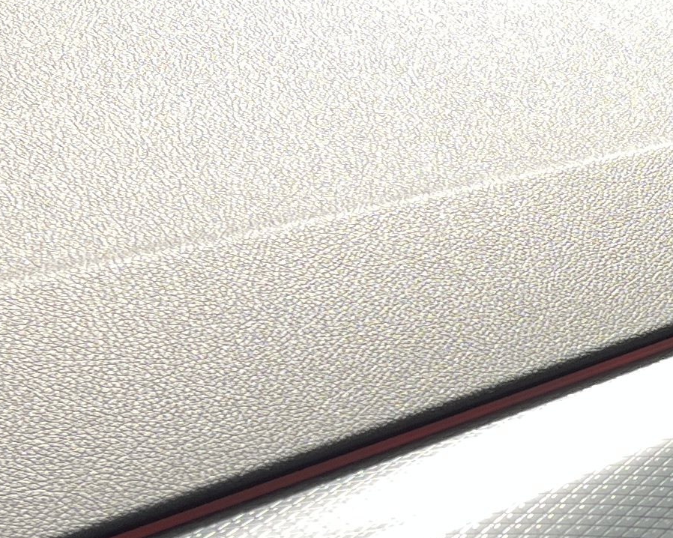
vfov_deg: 13.5
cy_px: 357
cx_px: 1156
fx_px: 2270
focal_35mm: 114
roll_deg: -0.4
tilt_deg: -21.1
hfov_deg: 15.0
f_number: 1.6
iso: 100
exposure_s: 1/122
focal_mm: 5.1
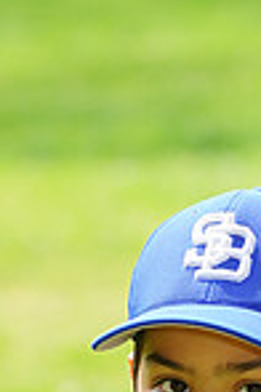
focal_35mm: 759
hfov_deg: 1.8
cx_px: 165
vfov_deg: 2.7
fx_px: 8253
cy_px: 576
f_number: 6.3
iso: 200
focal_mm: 192
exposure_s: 1/200
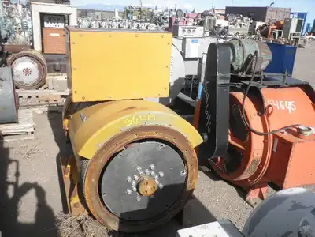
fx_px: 318
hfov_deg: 52.6
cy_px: 118
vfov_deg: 40.7
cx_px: 158
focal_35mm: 35
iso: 64
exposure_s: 1/80
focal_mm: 6.1
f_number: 9.1
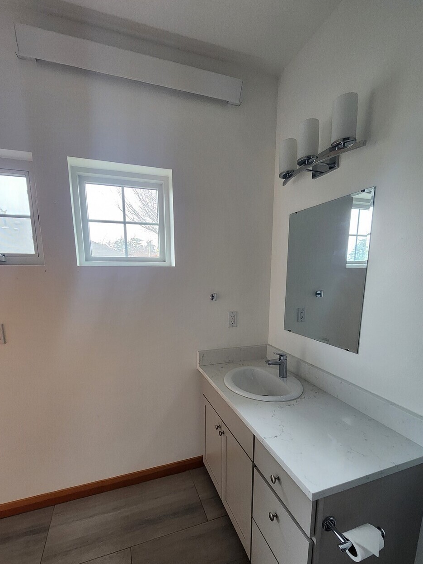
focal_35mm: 15
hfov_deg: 81.7
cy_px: 320
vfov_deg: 97.6
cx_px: 205
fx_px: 244
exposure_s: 1/60
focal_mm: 2.2
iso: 400
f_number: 2.2
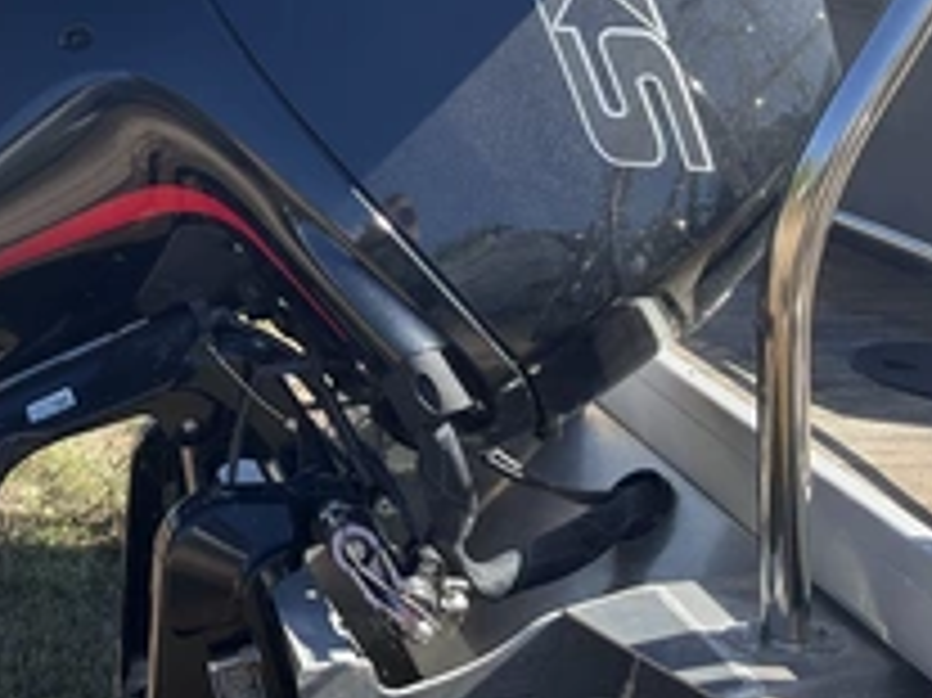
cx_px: 95
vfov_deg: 25.8
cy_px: 185
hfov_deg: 32.7
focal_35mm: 56
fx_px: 1507
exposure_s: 1/534
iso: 25
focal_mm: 3
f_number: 1.8
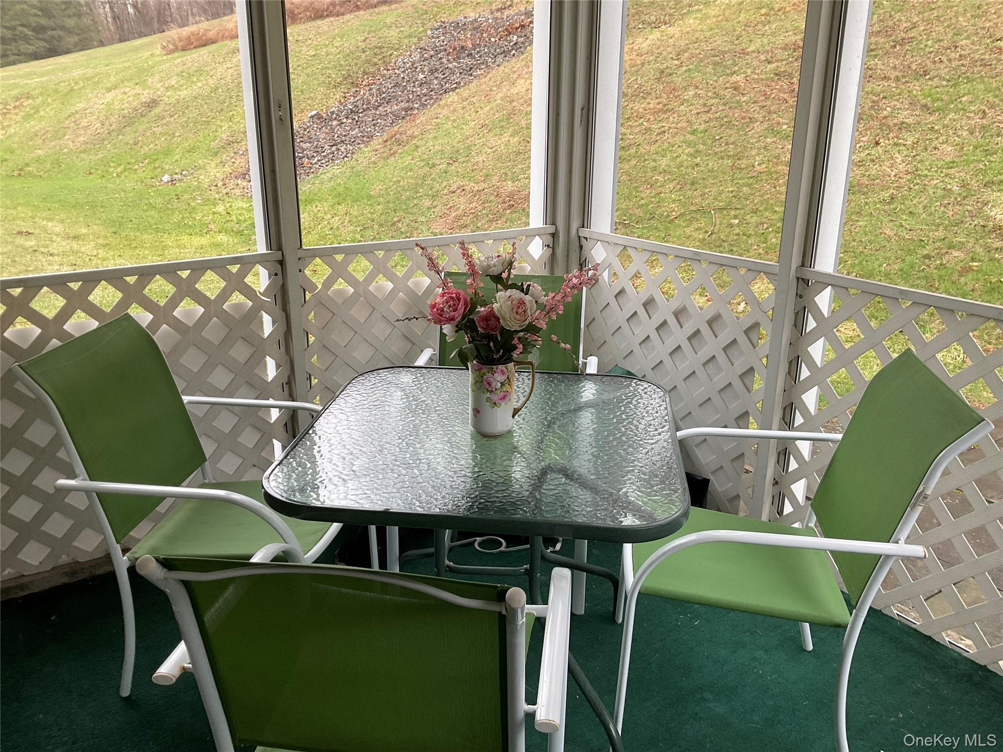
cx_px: 502
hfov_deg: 61.7
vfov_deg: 48.2
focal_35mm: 29
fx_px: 840
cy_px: 376
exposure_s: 1/122
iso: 64
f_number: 1.8
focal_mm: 3
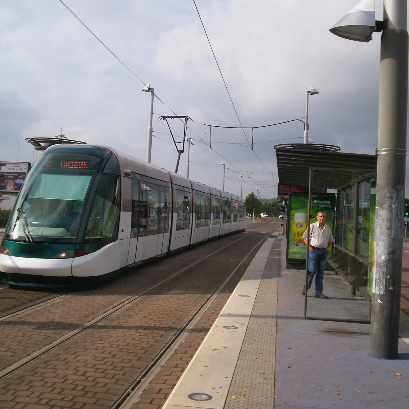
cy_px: 204
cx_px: 202
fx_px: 575
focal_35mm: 43
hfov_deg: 39.2
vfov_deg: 39.2
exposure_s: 1/1013
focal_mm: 5.9
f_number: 4.5
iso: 100
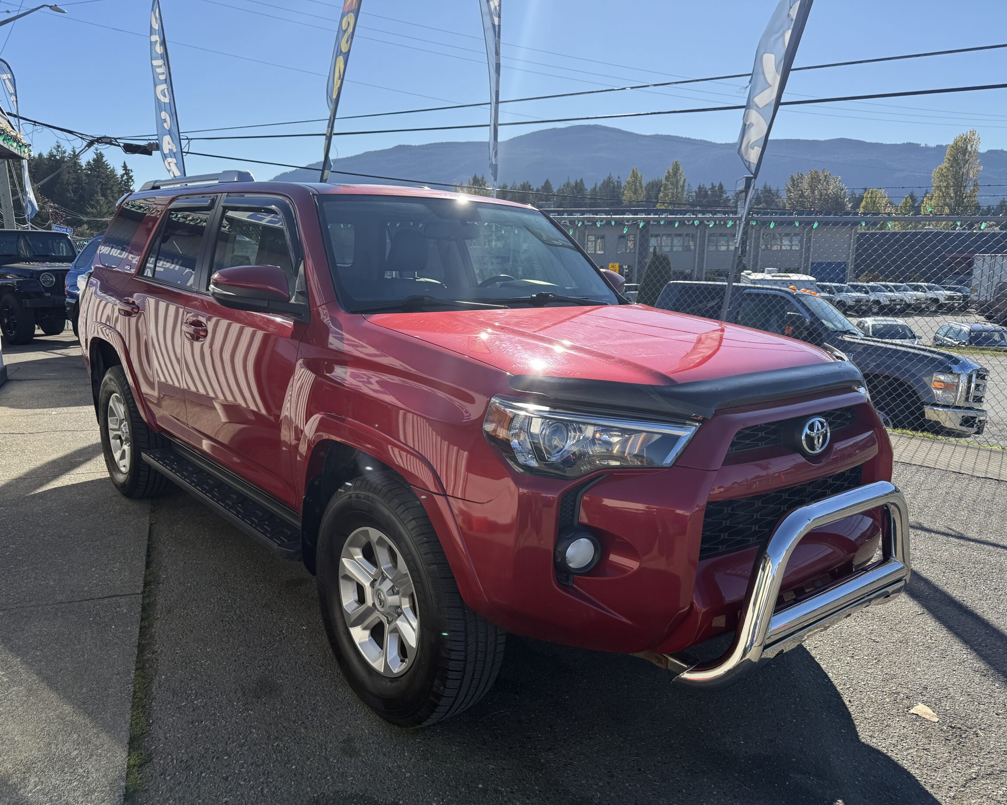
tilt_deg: -11.9
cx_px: 455
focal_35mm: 26
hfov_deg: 65.9
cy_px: 412
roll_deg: +1.0
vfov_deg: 54.9
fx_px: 775
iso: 80
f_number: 1.78
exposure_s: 1/3145
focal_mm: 6.76
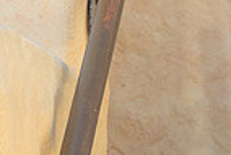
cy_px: 221
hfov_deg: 6.6
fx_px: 1946
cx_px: 416
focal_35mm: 303
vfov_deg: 4.5
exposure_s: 1/200
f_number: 7.1
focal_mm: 70
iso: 200
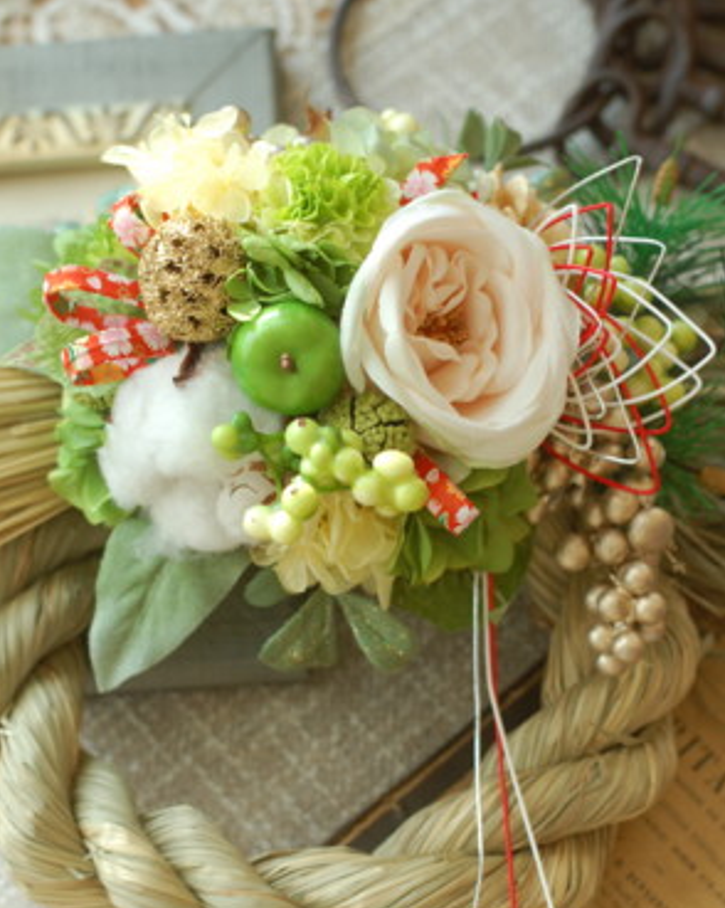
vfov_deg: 22.2
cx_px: 364
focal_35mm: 86
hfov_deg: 17.8
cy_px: 489
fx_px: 2309
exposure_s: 1/100
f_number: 5
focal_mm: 50
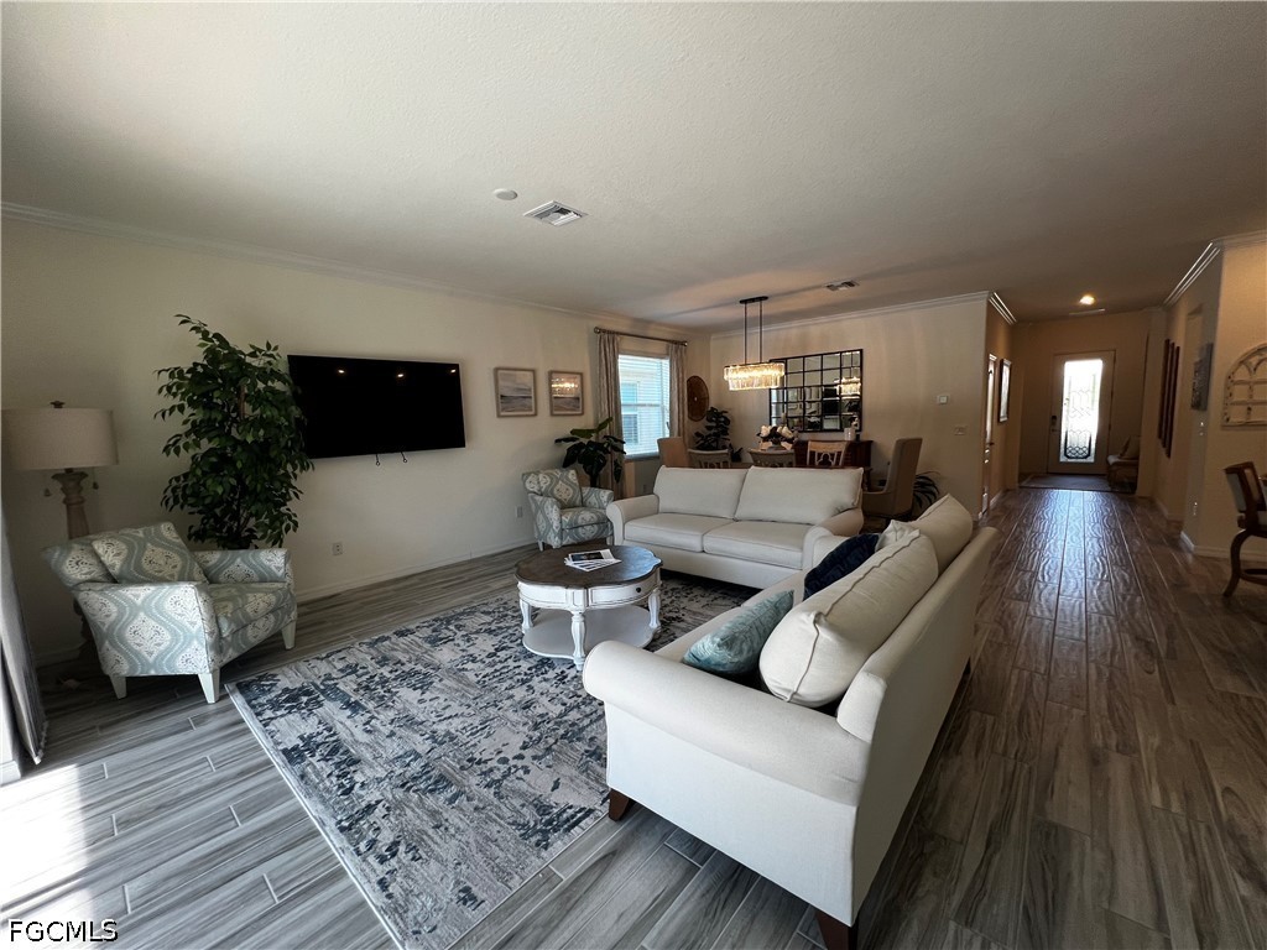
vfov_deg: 89.9
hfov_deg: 106.2
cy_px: 475
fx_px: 476
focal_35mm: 13
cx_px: 634
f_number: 1.8
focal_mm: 1.57
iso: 100
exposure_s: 1/120
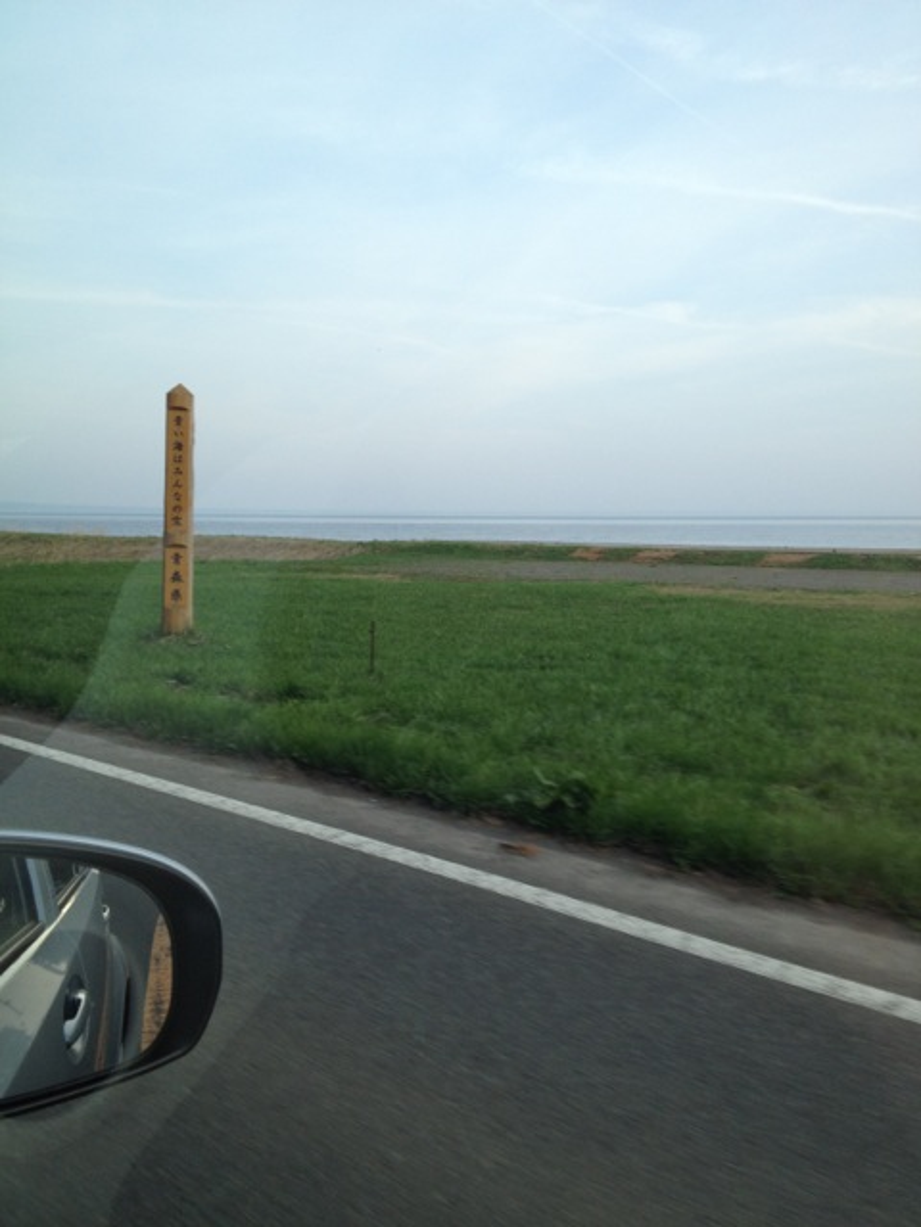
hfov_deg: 40.7
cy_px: 614
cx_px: 460
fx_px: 1242
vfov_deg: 52.6
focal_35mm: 35
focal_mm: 4.28
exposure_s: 1/254
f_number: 2.4
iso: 64
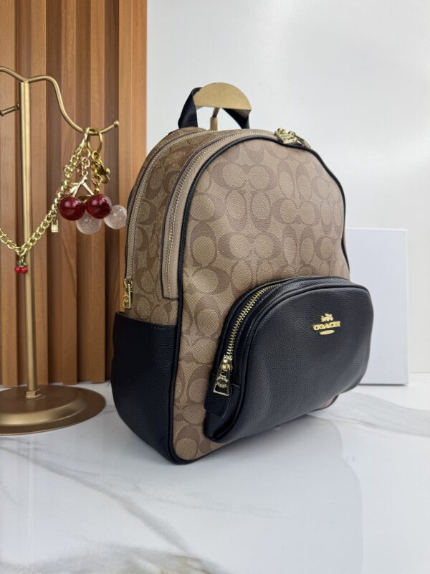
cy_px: 287
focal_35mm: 24
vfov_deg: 71.6
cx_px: 215
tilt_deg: -3.2
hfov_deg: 56.8
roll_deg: -0.1
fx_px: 398
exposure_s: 1/582
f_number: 1.78
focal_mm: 6.76
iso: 80
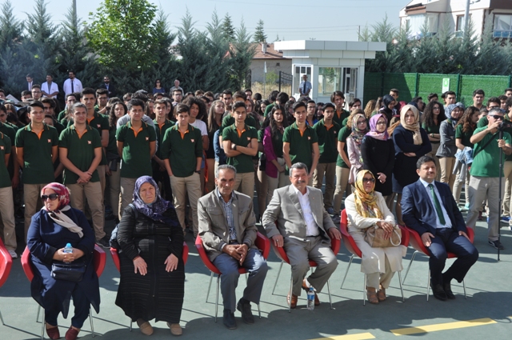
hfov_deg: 42.4
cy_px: 170
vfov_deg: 28.9
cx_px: 256
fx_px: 660
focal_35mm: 46
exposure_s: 1/250
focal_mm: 31
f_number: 8
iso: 200
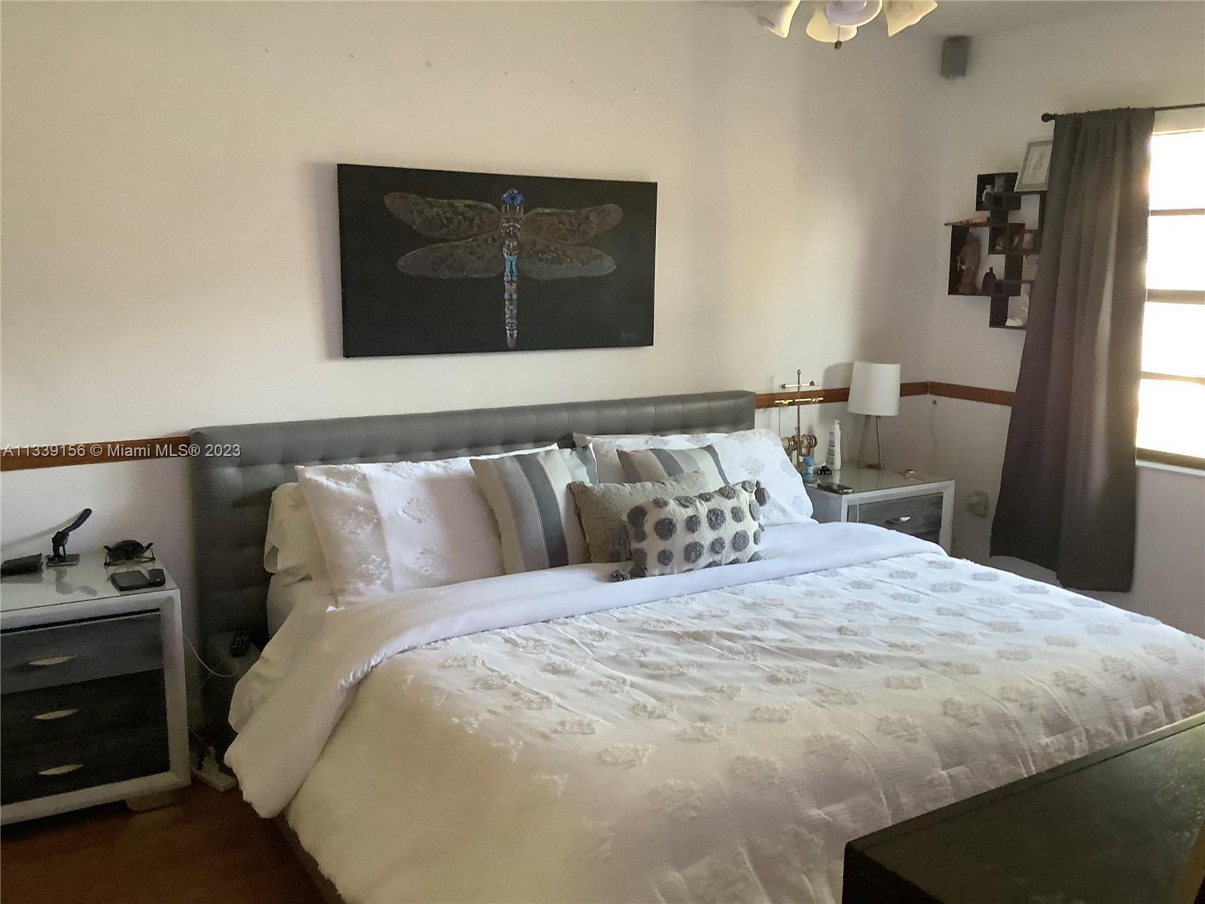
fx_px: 1079
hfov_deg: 58.4
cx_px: 602
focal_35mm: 31
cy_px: 452
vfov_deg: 45.4
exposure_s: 1/60
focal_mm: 3.3
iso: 320
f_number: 2.4
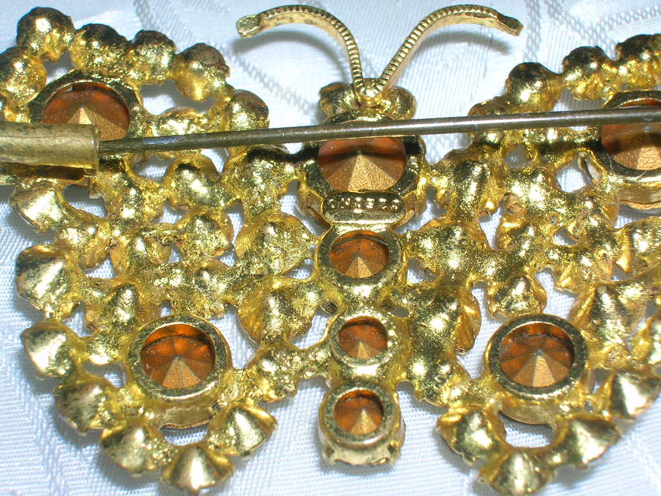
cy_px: 248
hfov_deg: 29.4
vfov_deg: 22.3
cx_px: 330
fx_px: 1260
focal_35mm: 66
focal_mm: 11
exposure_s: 1/60.1
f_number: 6.4
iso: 50
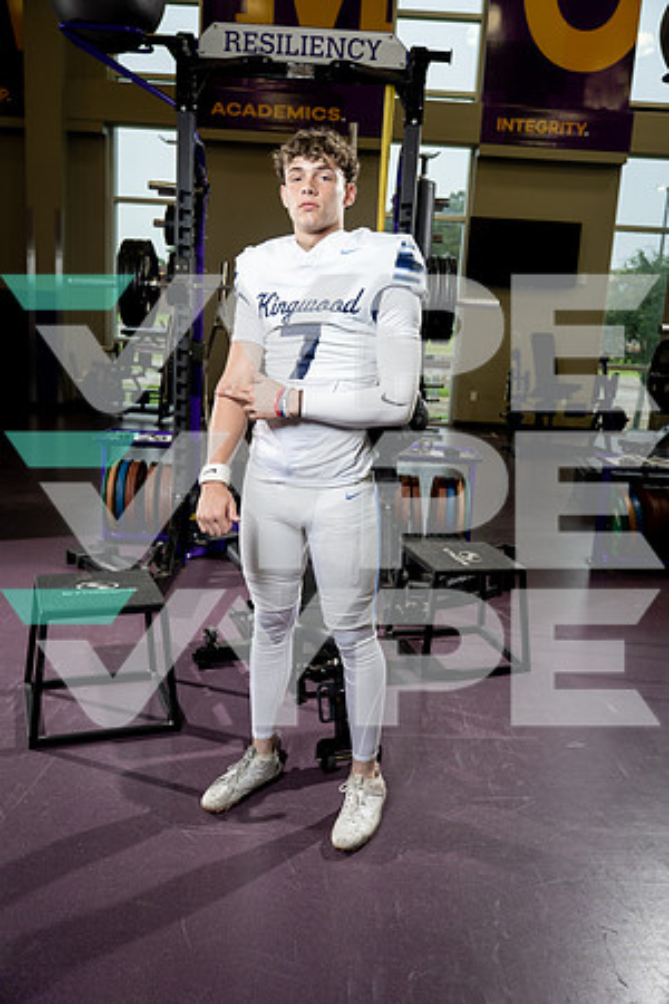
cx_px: 334
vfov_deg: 60.3
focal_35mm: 31
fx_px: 864
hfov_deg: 42.3
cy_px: 502
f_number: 4
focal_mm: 31
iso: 640
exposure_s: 1/250
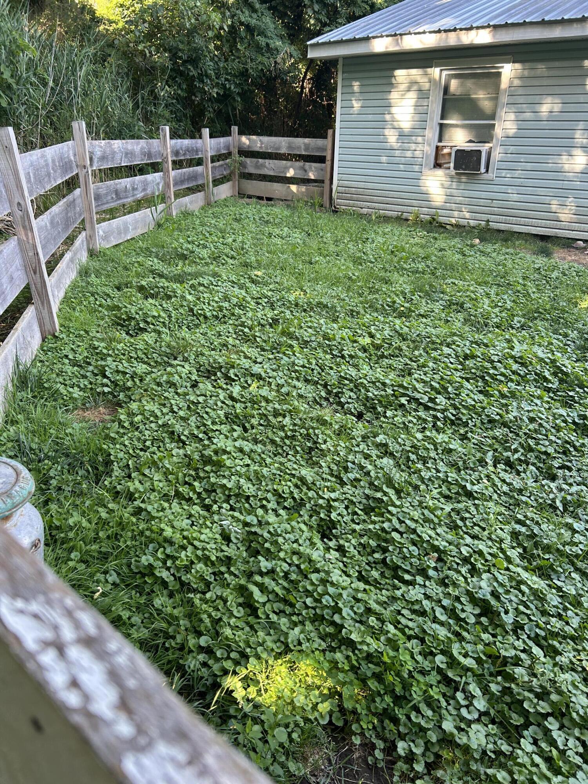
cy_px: 392
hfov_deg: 53.1
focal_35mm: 26
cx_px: 294
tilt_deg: -23.8
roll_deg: -2.8
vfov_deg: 67.3
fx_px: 589
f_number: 1.5
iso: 50
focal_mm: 5.7
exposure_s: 1/121
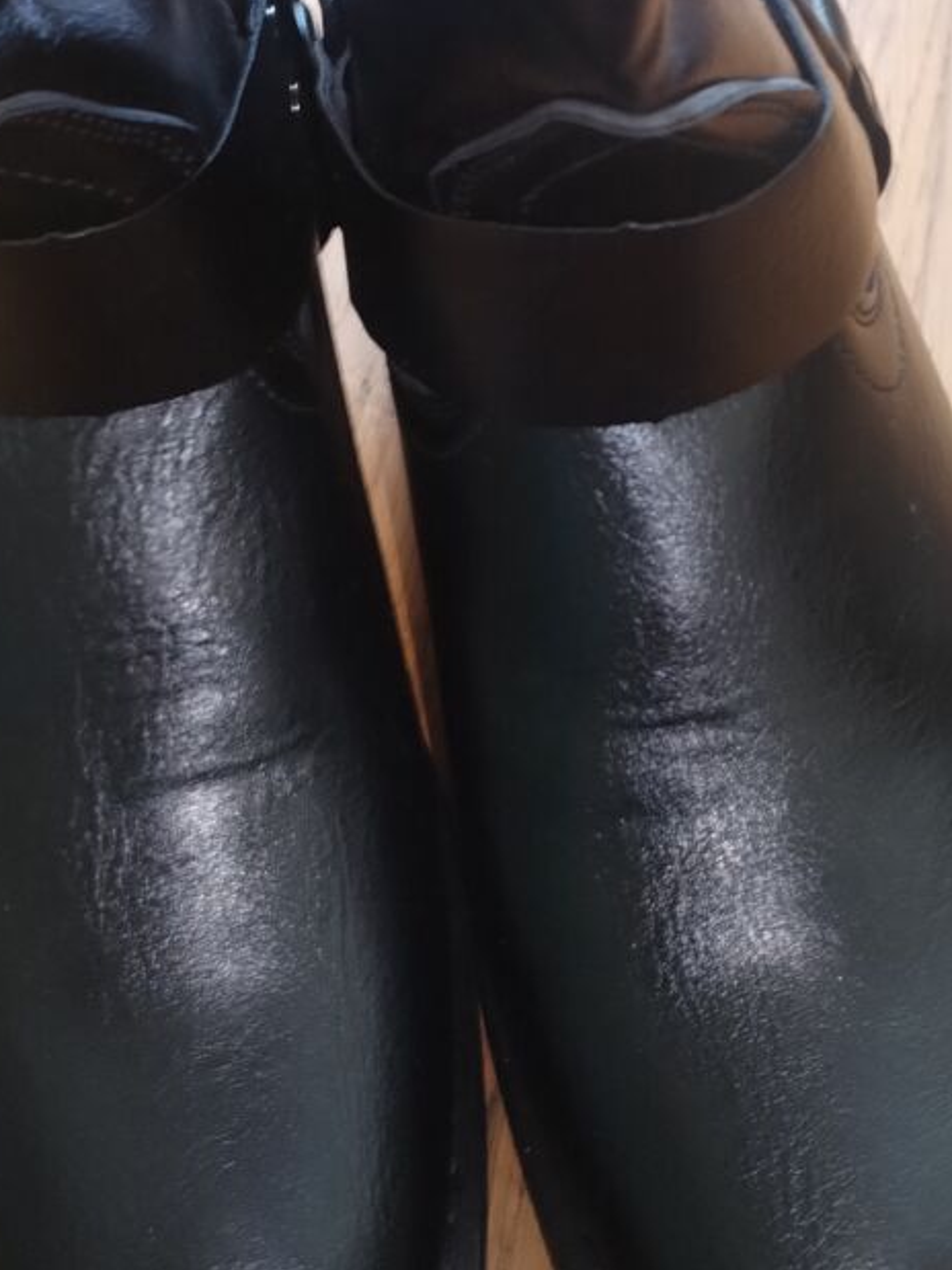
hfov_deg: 26.1
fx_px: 2054
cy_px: 342
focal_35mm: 56
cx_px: 437
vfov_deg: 33.8
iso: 779
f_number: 1.8
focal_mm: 4.75
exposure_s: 1/24
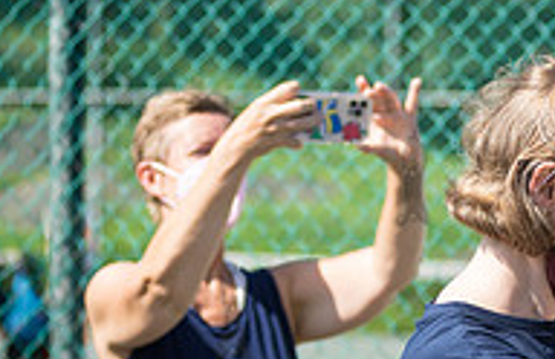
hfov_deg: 7.9
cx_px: 717
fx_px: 3970
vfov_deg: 5.2
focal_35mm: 260
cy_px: 368
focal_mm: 80
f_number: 4.5
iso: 125
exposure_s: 1/800
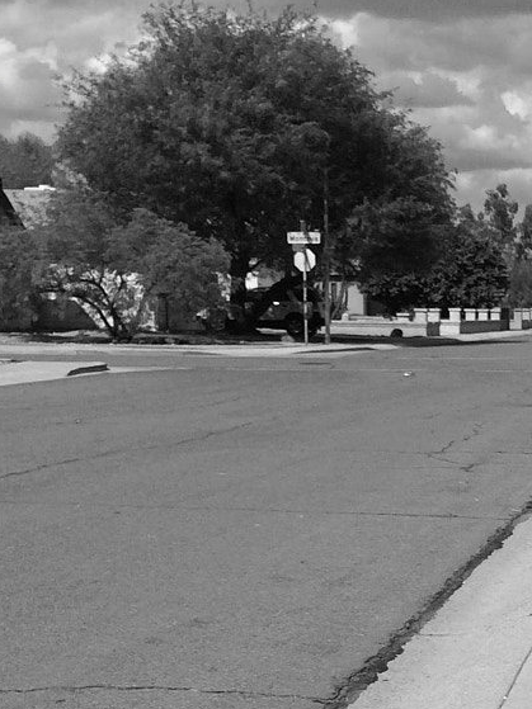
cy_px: 624
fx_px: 1701
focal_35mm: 83
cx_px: 604
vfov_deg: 23.0
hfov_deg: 17.1
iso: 32
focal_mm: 4.15
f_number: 2.2
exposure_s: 1/4566
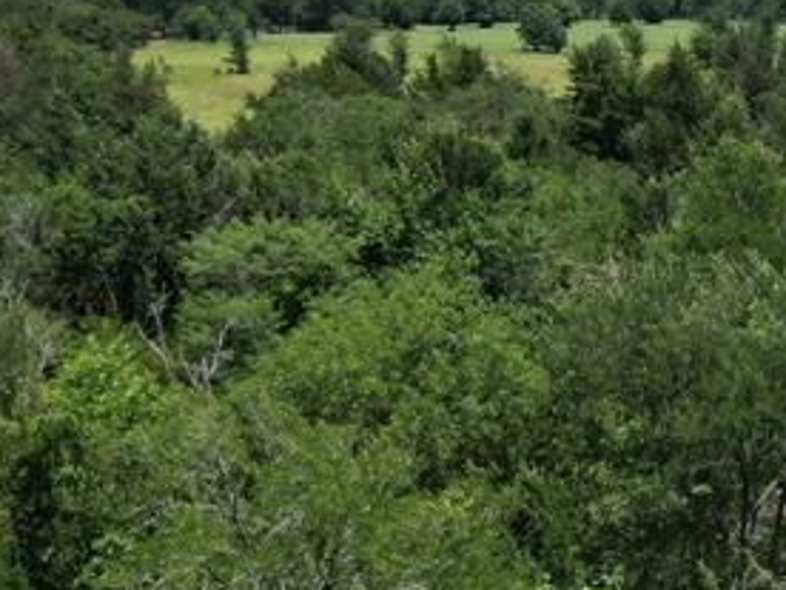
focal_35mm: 89
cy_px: 325
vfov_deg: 16.6
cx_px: 849
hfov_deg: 21.0
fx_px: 2021
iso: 100
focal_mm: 6.72
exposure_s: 1/2500
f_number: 1.7
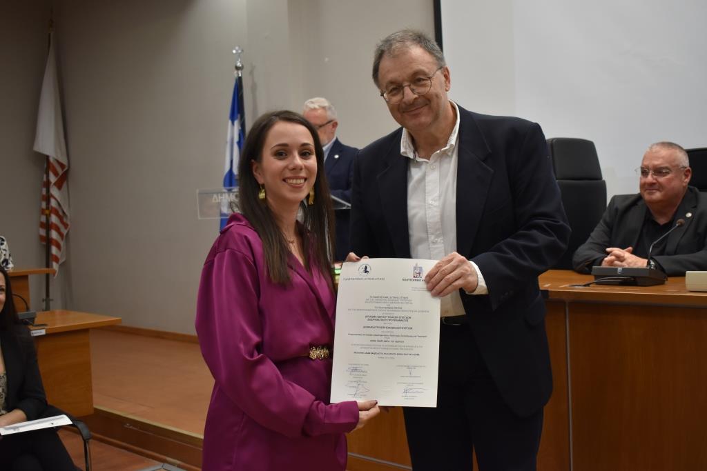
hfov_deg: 47.9
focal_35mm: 40
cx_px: 354
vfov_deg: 33.0
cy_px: 236
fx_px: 795
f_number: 4
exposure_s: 1/125
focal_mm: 27
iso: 900
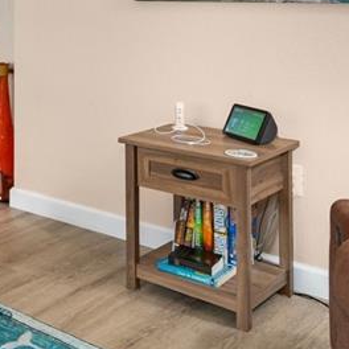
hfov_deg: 25.8
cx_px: -115
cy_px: 28
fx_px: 639
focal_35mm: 56
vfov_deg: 29.2
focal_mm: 17
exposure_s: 1.6
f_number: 8
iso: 400
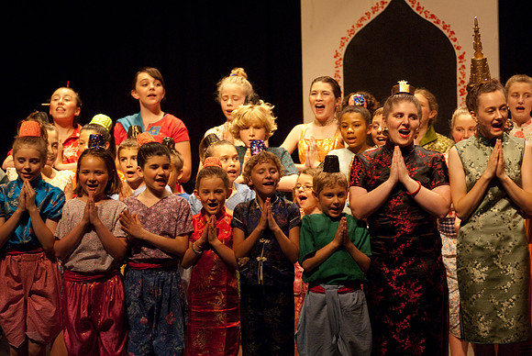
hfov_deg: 11.8
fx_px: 2574
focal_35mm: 174
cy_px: 178
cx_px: 266
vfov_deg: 7.9
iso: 1000
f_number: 2.8
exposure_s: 1/125
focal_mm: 116
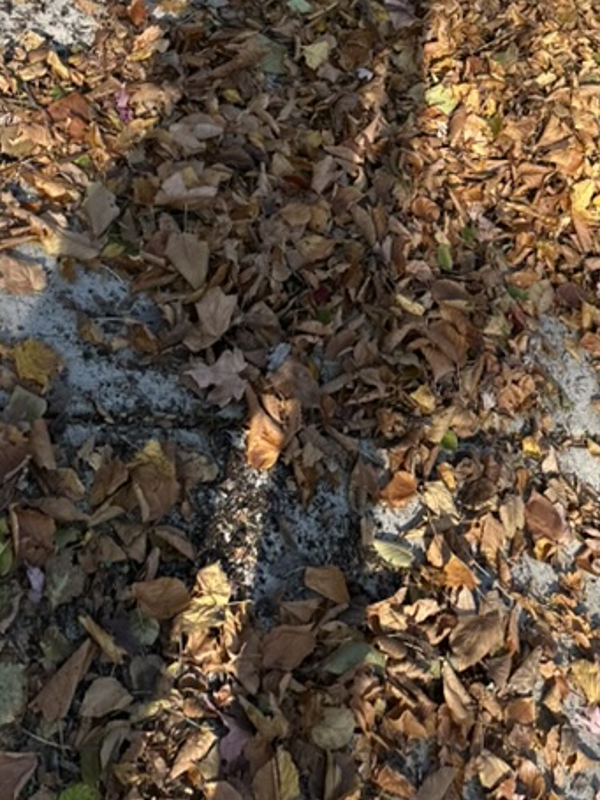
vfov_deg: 31.8
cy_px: -65
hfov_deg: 26.7
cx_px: 450
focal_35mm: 54
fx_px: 1249
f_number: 1.78
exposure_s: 1/2353
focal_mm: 6.86
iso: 80
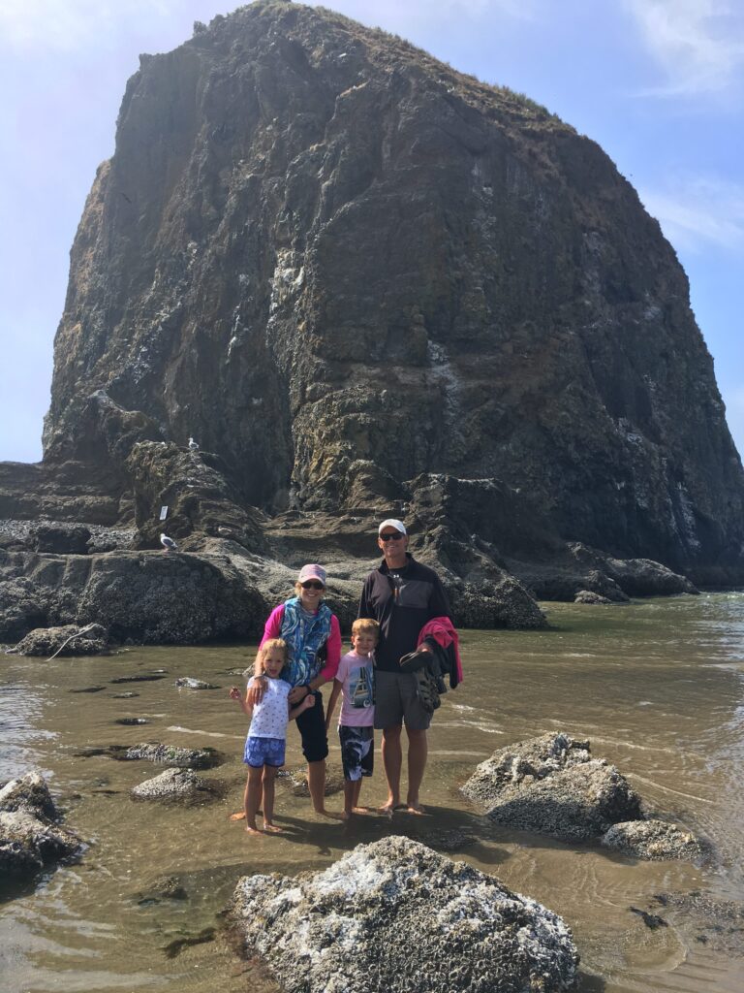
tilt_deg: +5.8
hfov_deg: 48.2
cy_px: 496
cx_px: 372
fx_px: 831
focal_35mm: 29
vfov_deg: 61.7
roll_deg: -1.4
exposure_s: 1/927
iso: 25
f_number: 2.2
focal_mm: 4.15
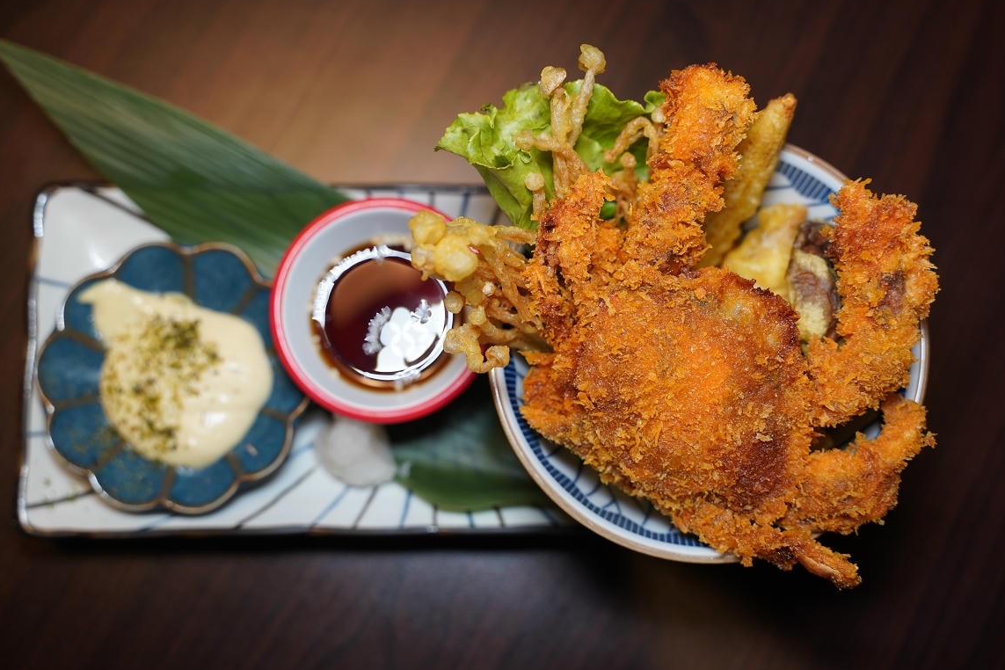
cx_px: 510
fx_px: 1172
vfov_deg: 31.9
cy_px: 342
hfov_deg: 46.4
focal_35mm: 42
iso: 320
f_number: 4
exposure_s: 1/60
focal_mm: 40
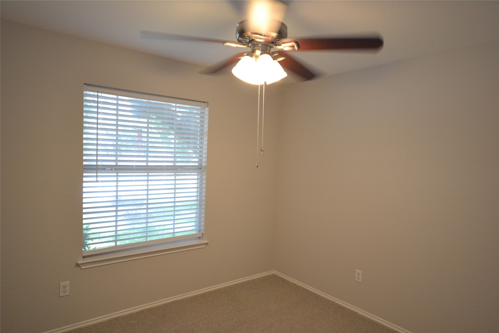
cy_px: 166
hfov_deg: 77.3
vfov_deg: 56.1
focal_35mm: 22
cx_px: 250
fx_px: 312
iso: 1400
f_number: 5
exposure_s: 1/60
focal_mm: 15
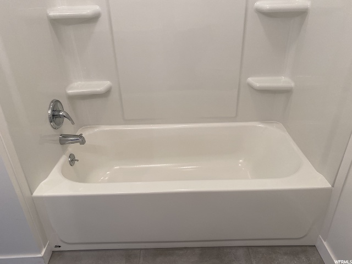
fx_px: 264
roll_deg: +2.4
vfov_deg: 53.1
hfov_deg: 67.3
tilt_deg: -30.1
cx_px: 176
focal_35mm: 26
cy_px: 132
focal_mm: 4.25
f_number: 1.8
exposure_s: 1/120
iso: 125
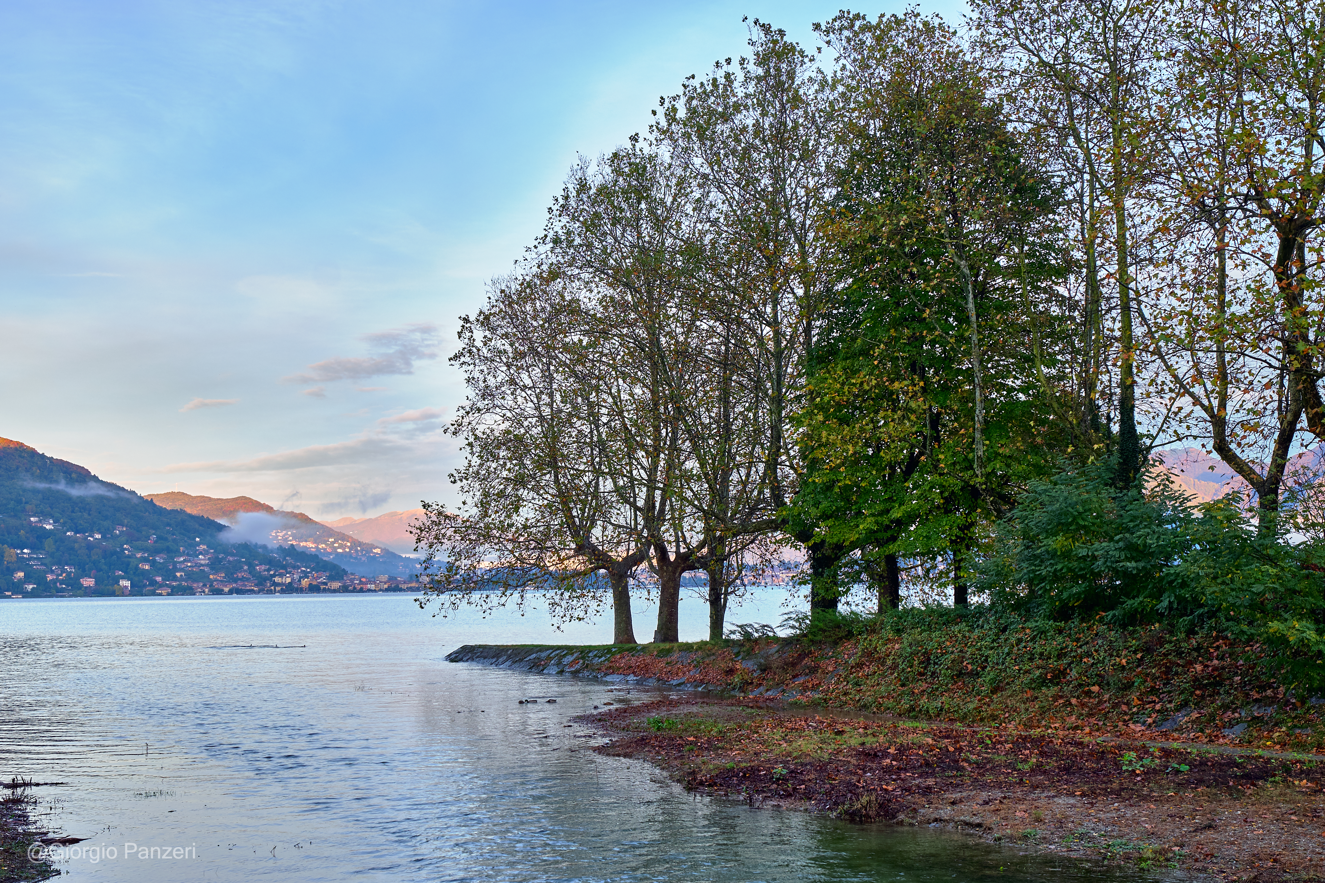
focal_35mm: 45
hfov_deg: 43.6
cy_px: 442
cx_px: 662
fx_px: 1656
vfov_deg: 29.9
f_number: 8
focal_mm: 30.2
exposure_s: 1/40
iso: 400
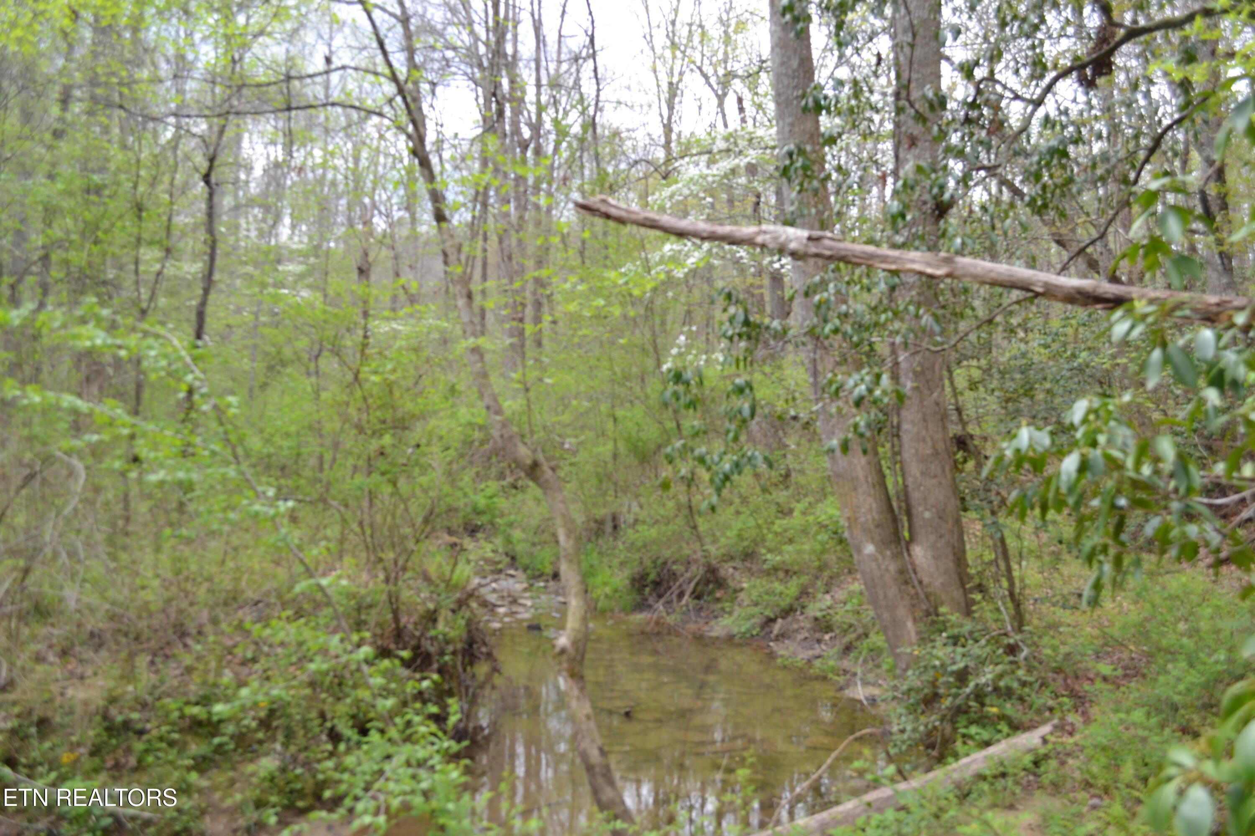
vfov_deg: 40.0
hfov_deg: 57.2
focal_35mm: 33
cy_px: 418
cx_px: 628
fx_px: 1150
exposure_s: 1/125
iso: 180
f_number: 5.6
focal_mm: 22
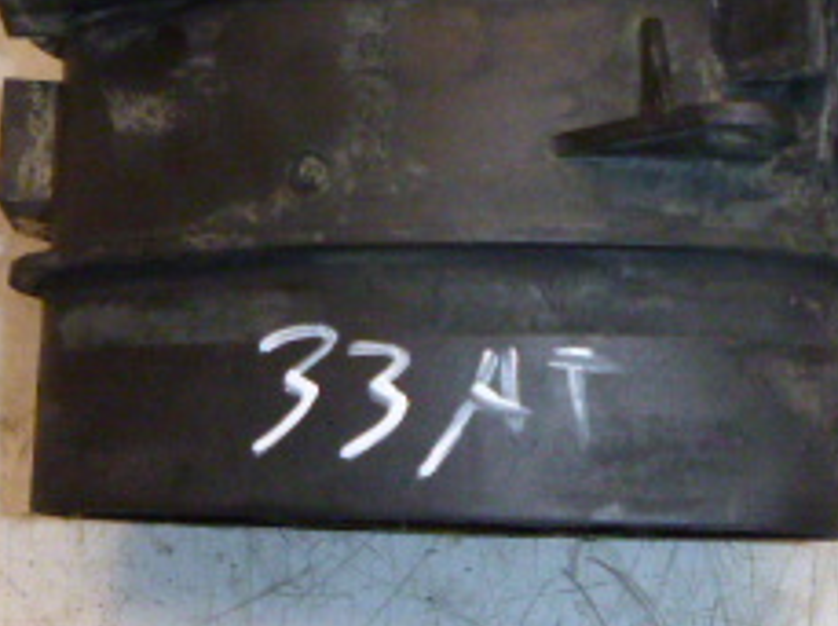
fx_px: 1692
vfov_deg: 20.9
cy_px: 198
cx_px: 626
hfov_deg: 27.4
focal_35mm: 70
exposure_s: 1/125
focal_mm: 4.5
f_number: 3.9
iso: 400
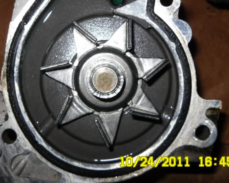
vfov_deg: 30.1
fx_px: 339
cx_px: 108
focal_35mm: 50
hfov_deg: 37.3
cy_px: 64
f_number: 8.2
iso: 80
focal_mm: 6.3
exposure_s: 1/45
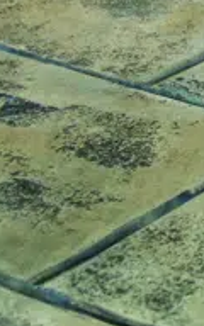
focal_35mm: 274
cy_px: 198
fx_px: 2437
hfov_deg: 4.7
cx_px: 515
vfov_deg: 7.7
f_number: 5.6
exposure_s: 1/50
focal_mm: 50
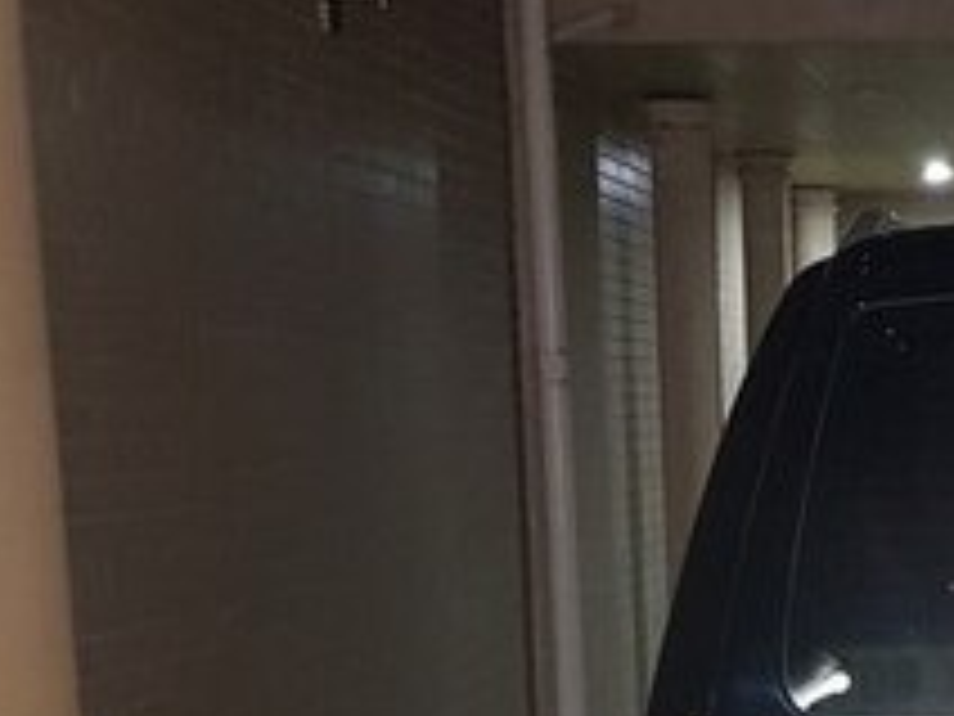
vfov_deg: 17.3
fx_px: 2232
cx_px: 1161
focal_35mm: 81
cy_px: 885
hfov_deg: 22.2
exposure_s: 1/10
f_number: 1.7
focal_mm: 4.2
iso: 320
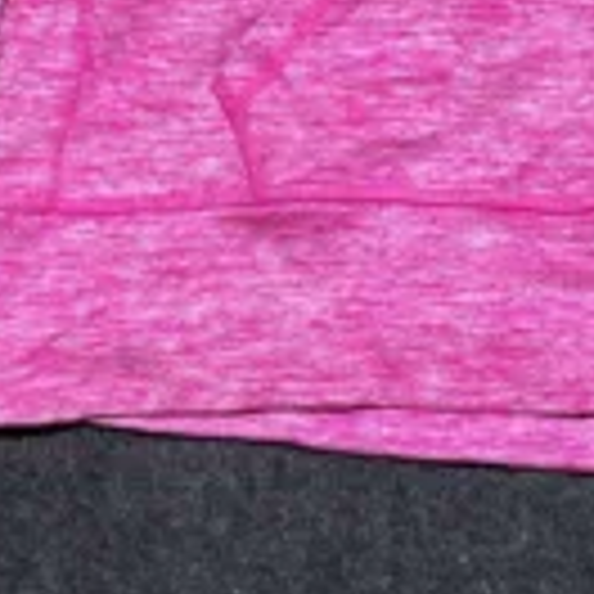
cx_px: 616
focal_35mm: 93
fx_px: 1806
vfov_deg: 15.9
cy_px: -470
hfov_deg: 18.1
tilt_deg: -49.1
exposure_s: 1/100
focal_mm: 4.2
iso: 80
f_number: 1.6
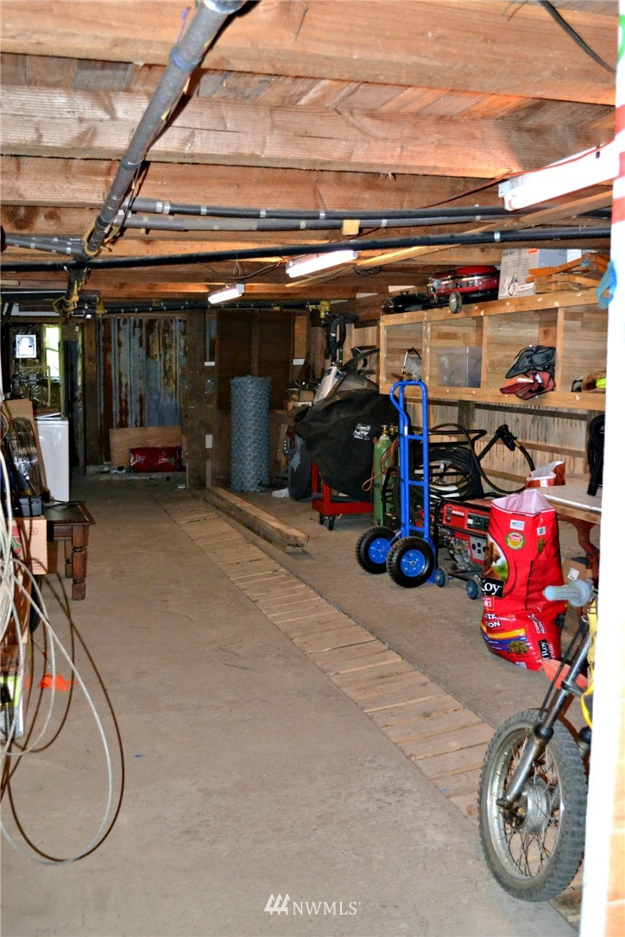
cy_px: 468
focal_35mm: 36
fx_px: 937
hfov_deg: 36.9
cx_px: 312
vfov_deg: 53.1
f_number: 4
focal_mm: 24
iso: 3200
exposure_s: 1/60
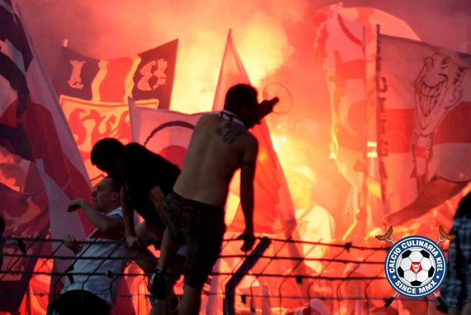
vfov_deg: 4.6
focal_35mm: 300
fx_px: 3928
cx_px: 236
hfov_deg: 6.9
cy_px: 158
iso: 800
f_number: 2.8
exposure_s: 1/800
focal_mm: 200
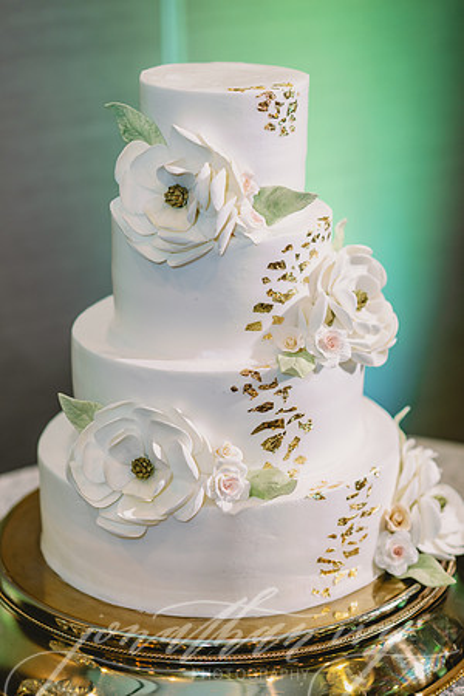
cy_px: 348
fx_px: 1643
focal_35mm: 85
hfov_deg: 16.1
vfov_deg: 23.9
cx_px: 232
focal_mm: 85
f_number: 2.5
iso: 400
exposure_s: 1/80
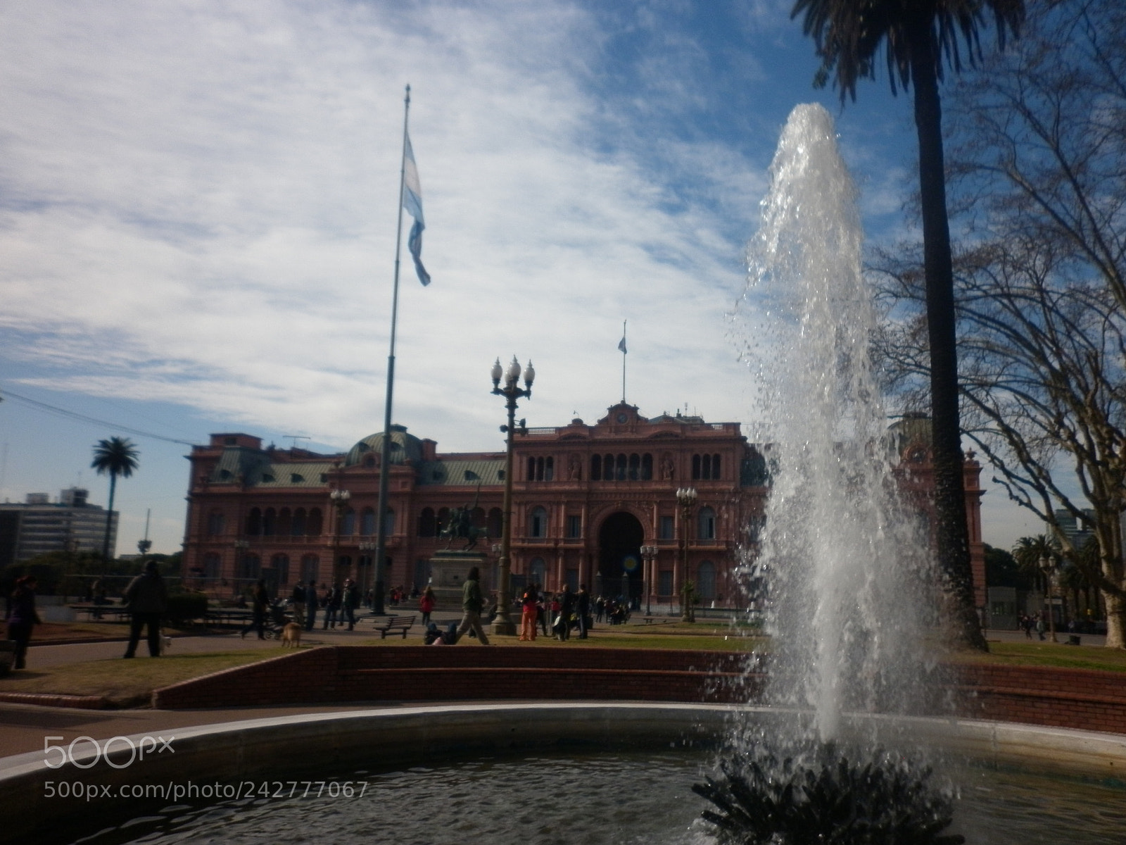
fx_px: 911
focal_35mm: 28
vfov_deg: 49.7
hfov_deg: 63.4
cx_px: 563
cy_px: 422
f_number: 7.1
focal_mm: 5
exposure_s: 1/320
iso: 80
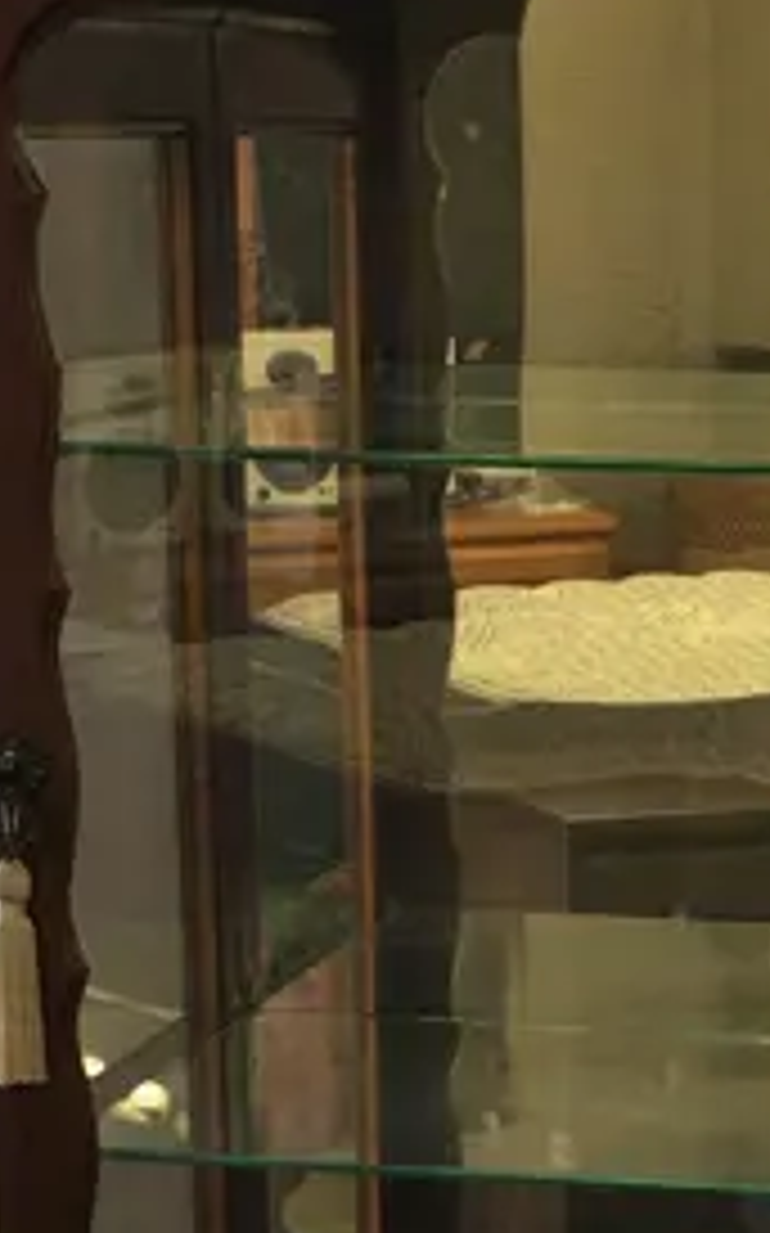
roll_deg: -2.1
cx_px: 788
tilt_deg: -14.9
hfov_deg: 11.3
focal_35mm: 115
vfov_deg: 17.7
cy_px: 1256
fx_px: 3865
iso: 50
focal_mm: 4.15
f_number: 2.2
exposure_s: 1/33
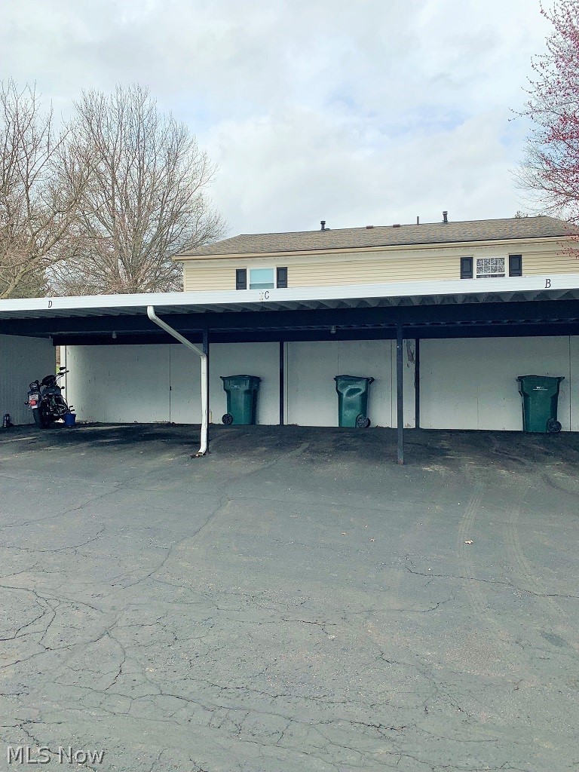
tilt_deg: +1.0
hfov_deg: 53.1
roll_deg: -0.8
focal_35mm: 26
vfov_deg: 67.3
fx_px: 580
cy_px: 386
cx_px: 290
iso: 25
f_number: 1.8
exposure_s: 1/2075
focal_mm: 4.25
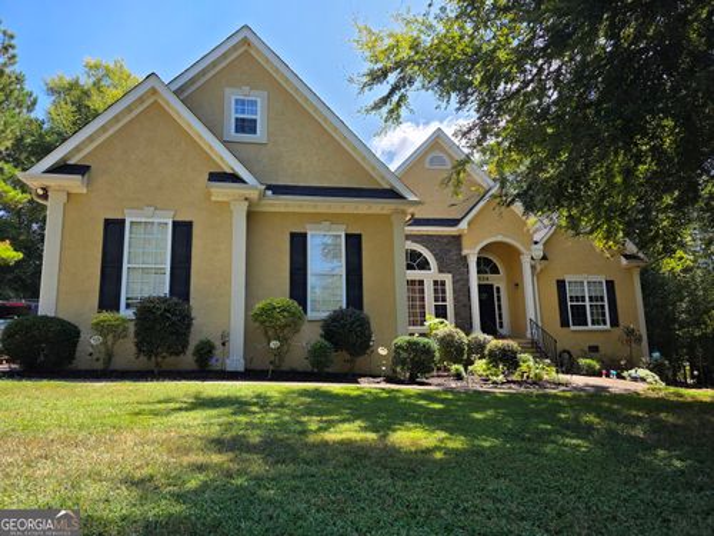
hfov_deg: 73.9
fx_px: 474
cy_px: 268
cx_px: 357
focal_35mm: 23
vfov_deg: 58.9
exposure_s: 1/3185
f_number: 1.7
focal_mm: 6.3
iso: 80
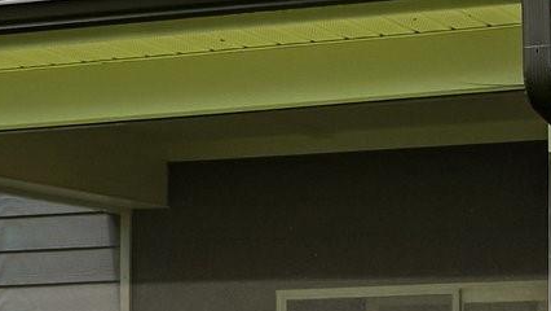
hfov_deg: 14.2
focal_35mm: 151
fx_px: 2207
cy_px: 178
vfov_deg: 8.0
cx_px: 338
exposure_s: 1/60
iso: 100
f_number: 8
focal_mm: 20
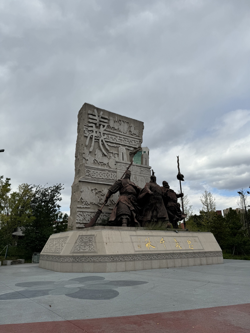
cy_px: 166
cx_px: 125
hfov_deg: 56.9
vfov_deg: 71.6
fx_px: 231
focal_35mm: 24
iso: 80
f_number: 1.78
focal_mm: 6.76
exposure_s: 1/4950
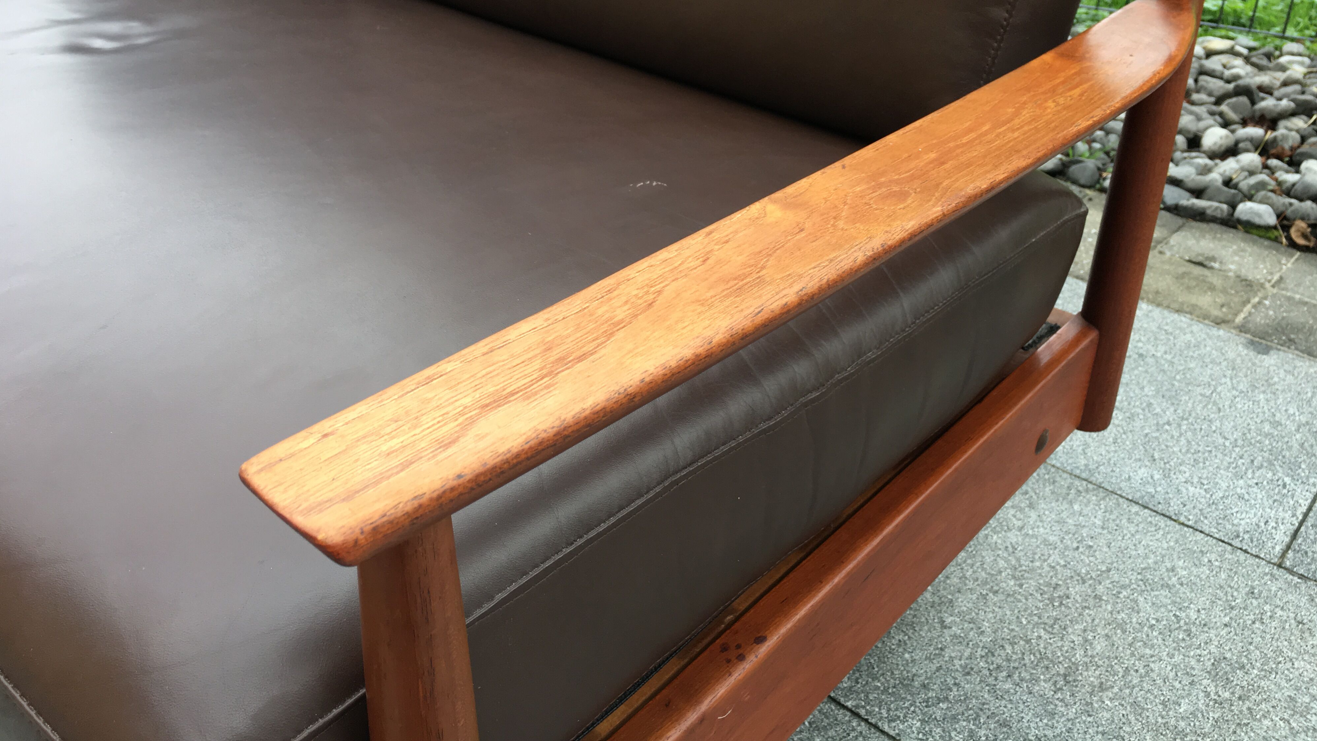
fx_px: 1117
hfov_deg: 61.0
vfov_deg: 36.3
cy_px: 241
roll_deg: -0.8
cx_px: 650
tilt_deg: -27.4
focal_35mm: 32
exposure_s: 1/120
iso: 40
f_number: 2.2
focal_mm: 4.15
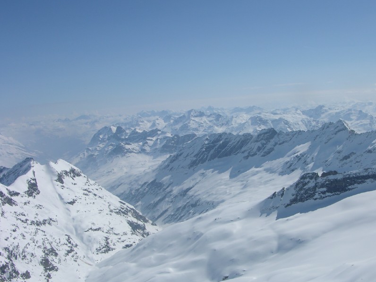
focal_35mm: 45
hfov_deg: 41.9
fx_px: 489
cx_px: 227
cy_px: 158
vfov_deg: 32.1
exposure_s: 1/520
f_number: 8
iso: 50
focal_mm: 8.9
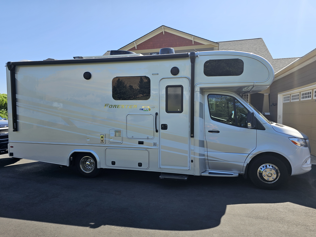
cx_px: 152
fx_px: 219
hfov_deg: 71.6
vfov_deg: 56.8
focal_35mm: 24
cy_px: 122
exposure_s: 1/445
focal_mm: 6.3
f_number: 1.7
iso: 10
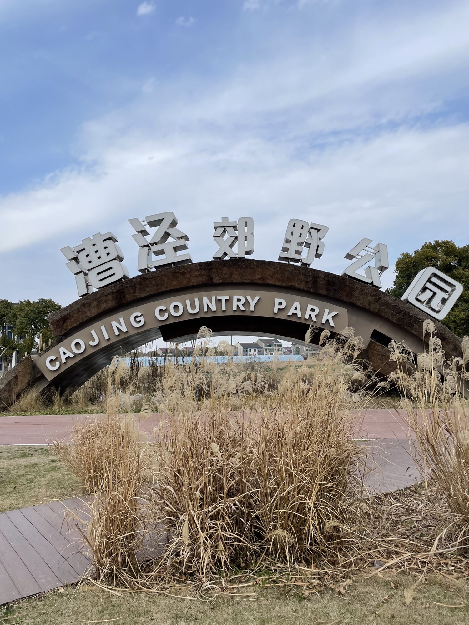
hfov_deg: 53.1
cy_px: 312
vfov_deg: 67.3
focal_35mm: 26
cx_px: 234
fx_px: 470
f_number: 1.6
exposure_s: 1/4000
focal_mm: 4.2
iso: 32
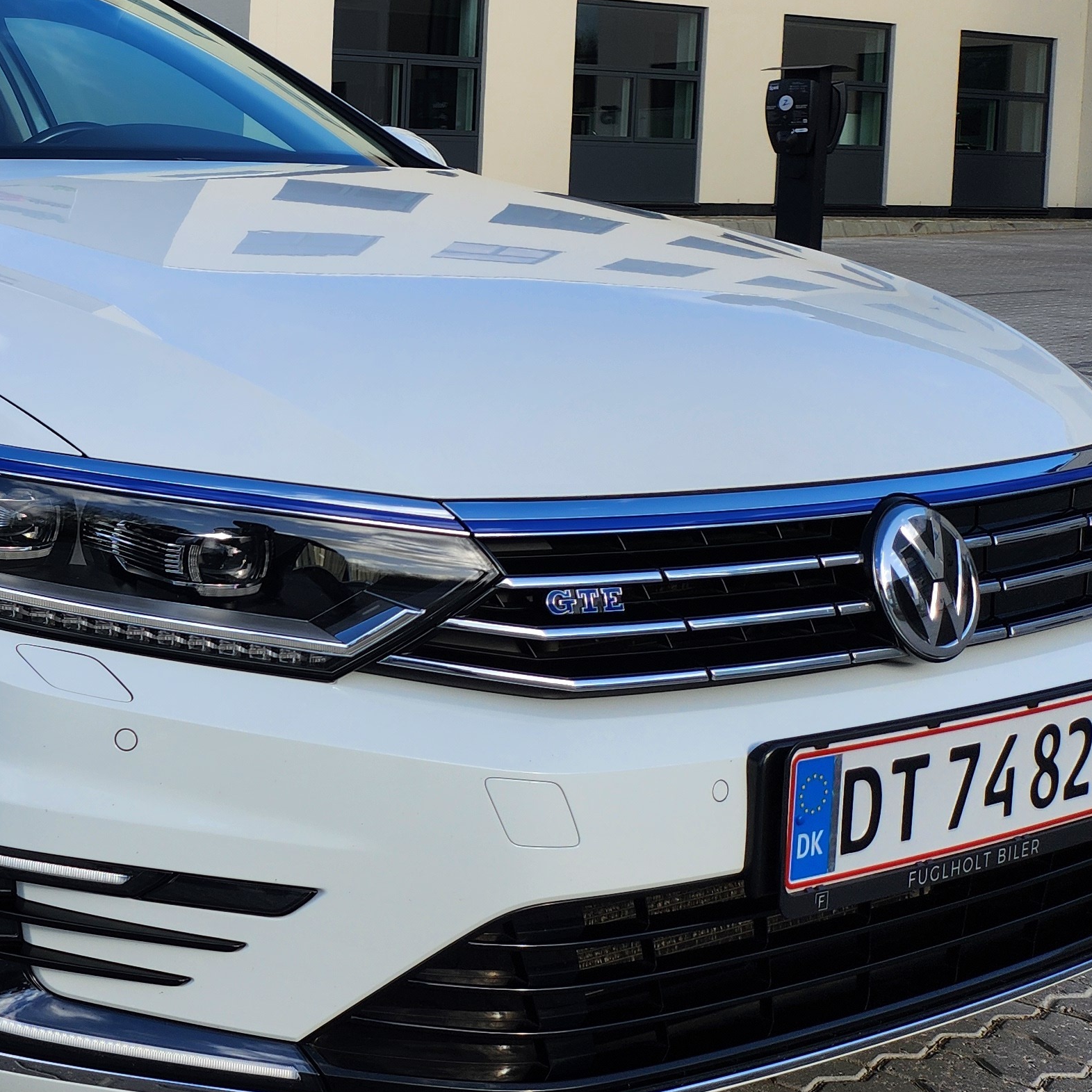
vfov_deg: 31.3
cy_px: 329
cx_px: -157
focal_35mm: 54
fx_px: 1927
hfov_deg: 28.3
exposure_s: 1/1650
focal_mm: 5
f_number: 1.8
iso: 50
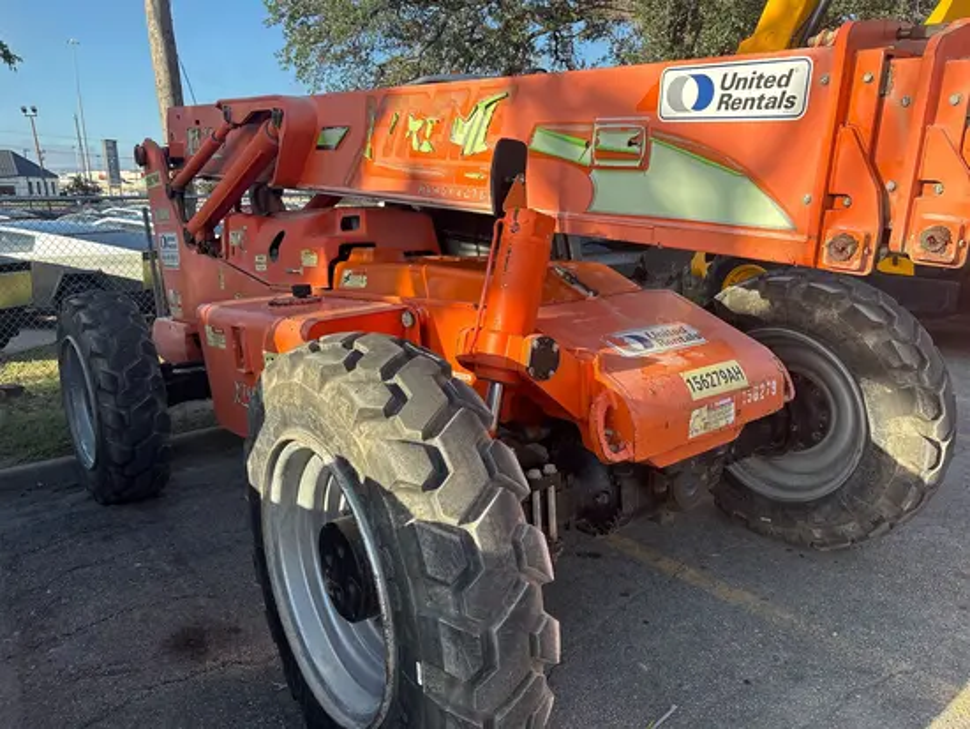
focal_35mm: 26
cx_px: 485
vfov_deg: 53.1
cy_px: 364
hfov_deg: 67.3
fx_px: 729
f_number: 1.6
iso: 64
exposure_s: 1/1337
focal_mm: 5.96
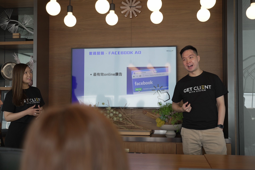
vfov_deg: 30.5
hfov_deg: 44.5
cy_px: 85
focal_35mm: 44
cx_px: 128
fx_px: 312
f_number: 4
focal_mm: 44
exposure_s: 1/100
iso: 160
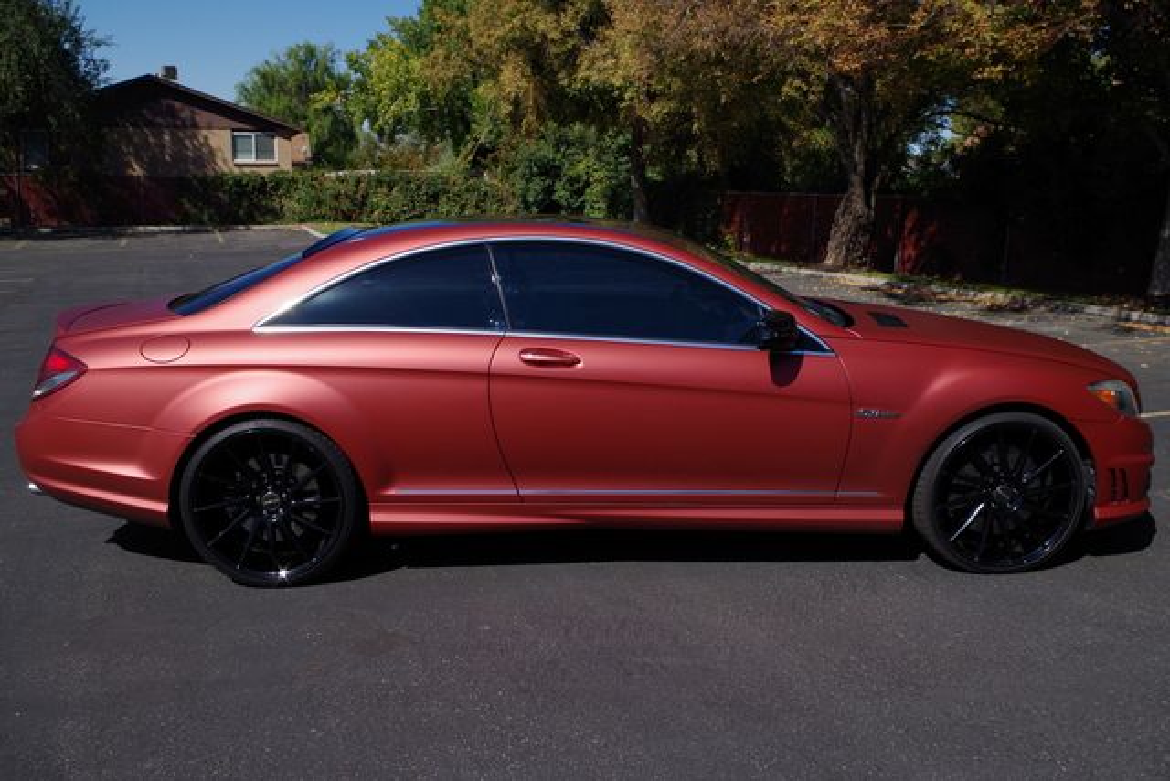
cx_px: 585
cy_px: 390
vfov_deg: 42.3
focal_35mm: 31
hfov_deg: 60.3
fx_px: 1008
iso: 200
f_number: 9
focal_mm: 21.25
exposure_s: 1/500
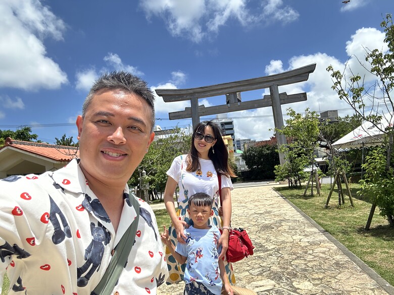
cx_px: 197
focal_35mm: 23
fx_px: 262
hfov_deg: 73.9
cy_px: 148
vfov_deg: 58.9
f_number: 1.9
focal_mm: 2.69
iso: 25
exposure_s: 1/1101
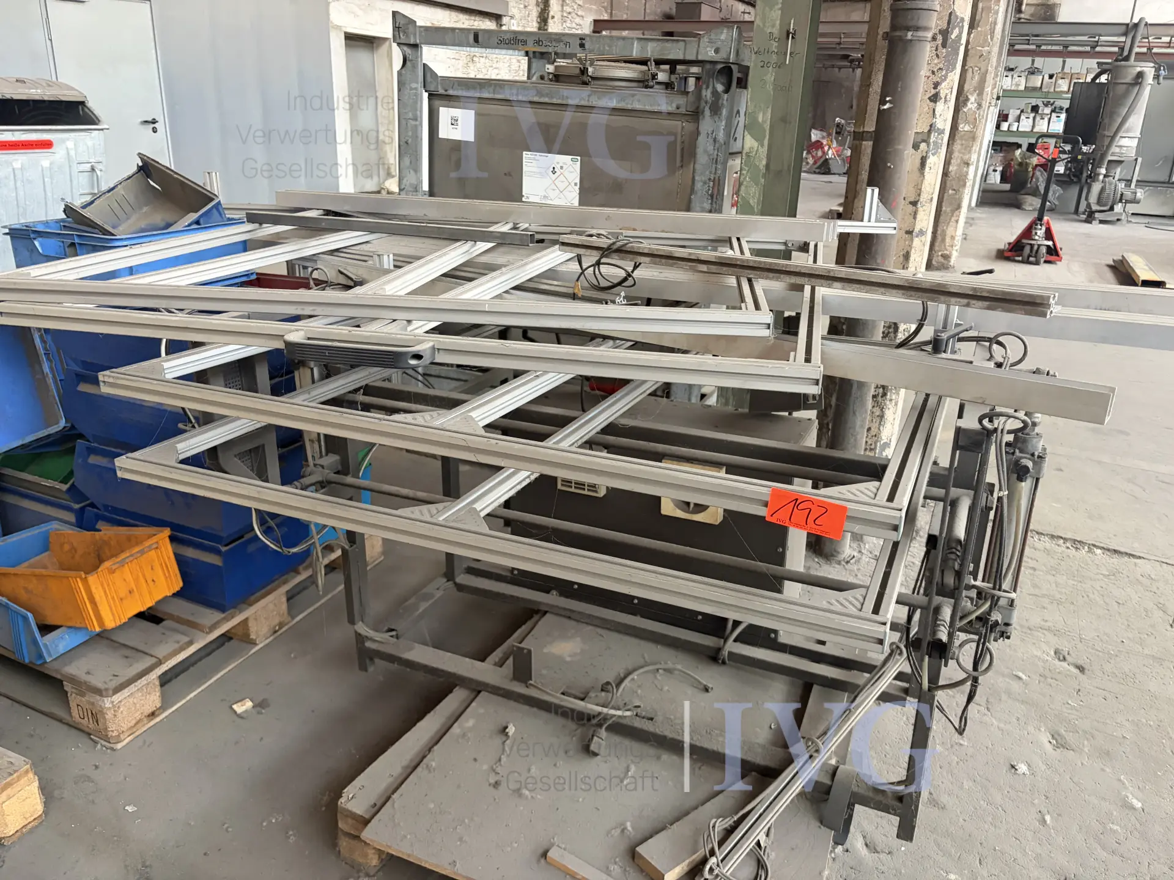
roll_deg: -2.6
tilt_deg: -20.0
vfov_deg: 53.1
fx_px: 882
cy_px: 440
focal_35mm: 26
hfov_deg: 67.3
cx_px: 587
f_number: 1.6
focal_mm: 5.96
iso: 320
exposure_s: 1/60
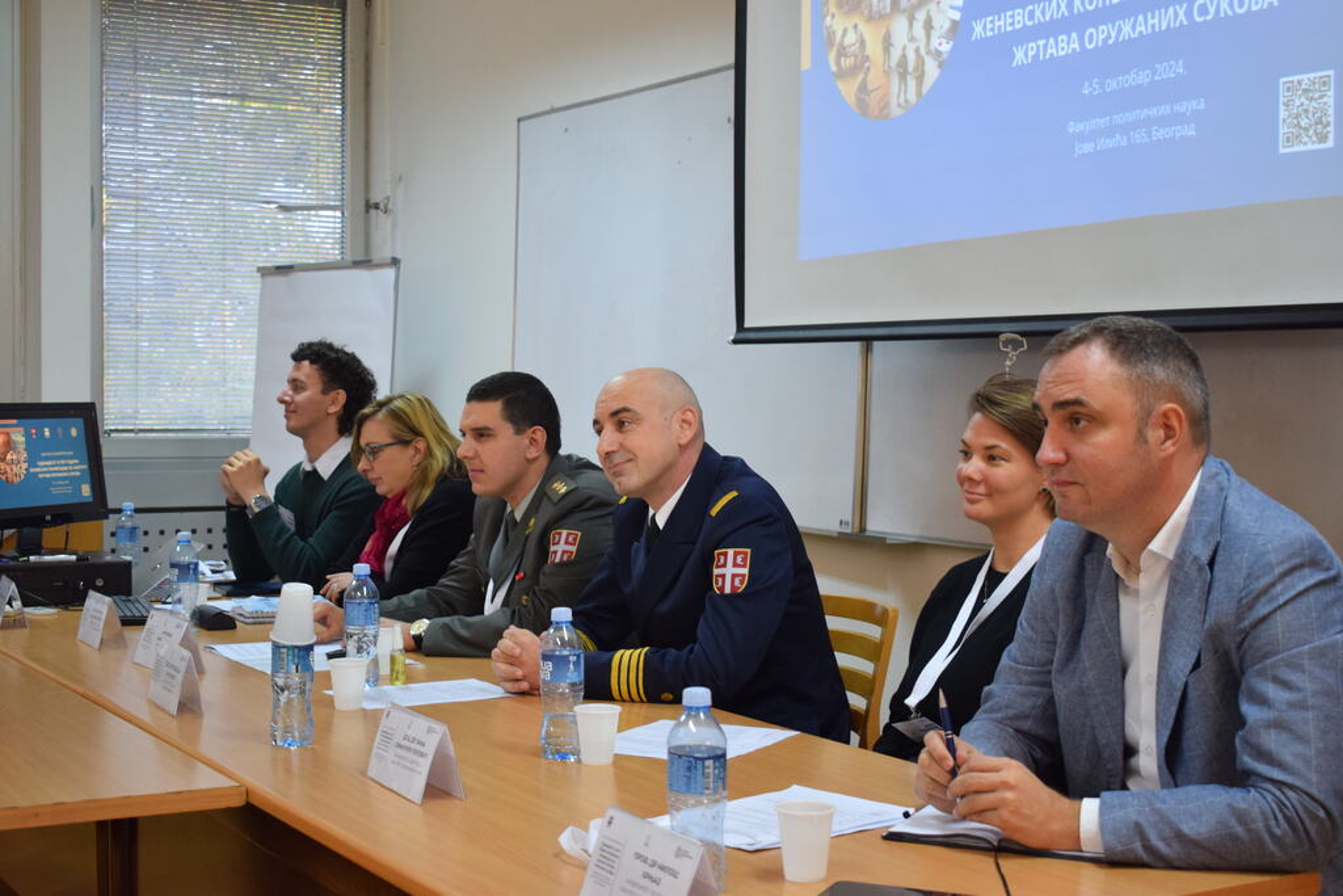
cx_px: 672
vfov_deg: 26.5
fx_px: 1903
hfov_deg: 38.9
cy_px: 448
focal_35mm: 51
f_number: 4.5
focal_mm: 34
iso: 1000
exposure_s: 1/60
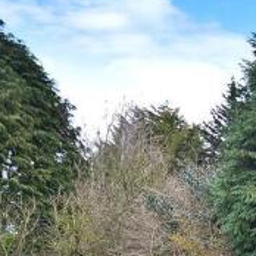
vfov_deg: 31.6
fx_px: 402
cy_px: 278
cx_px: 385
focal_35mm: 48
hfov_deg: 26.0
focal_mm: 10
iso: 500
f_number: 6.3
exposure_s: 1/125
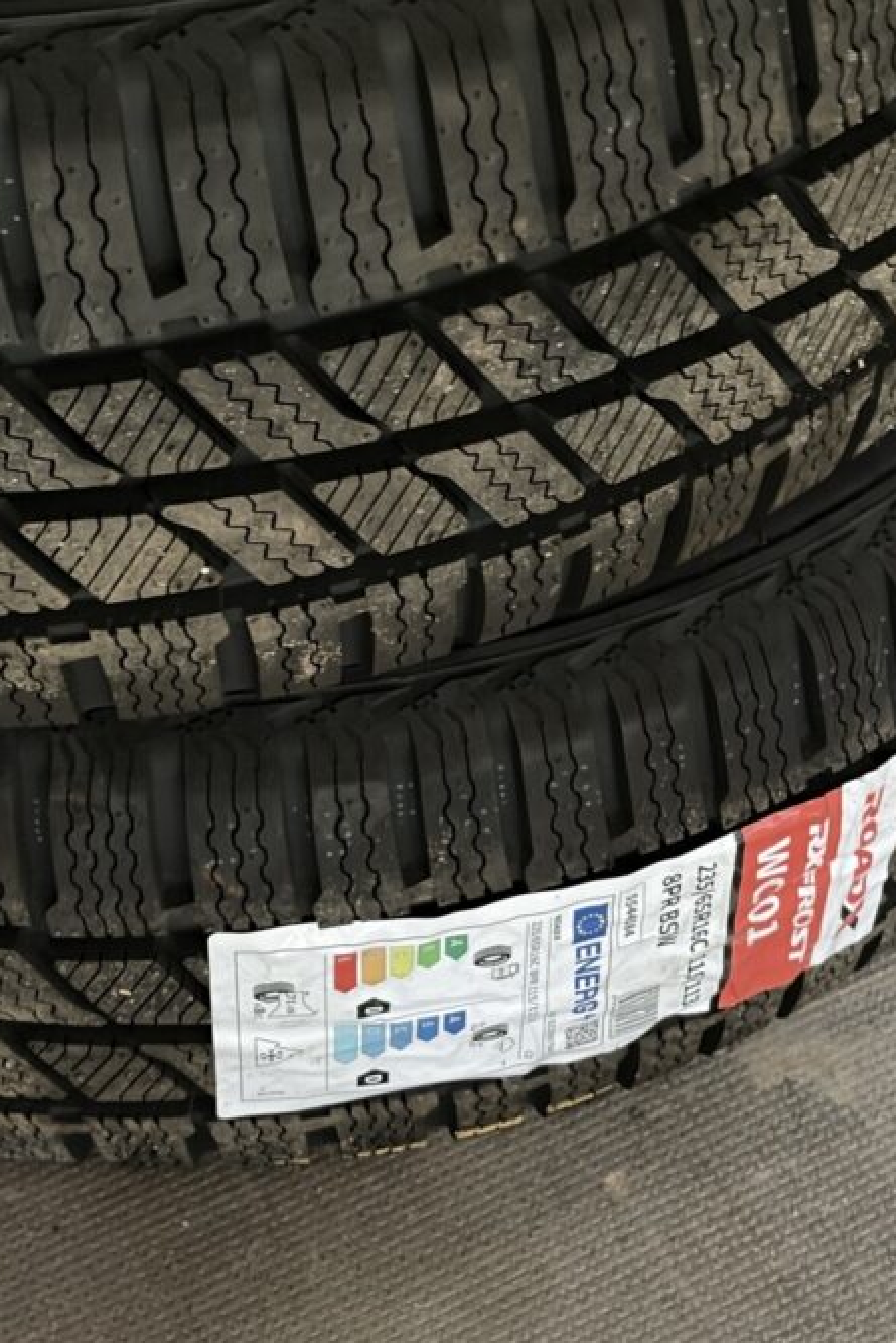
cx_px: 644
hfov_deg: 16.4
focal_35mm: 83
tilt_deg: -48.9
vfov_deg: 24.5
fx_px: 3097
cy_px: 608
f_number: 1.6
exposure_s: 1/18
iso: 400
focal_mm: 5.96
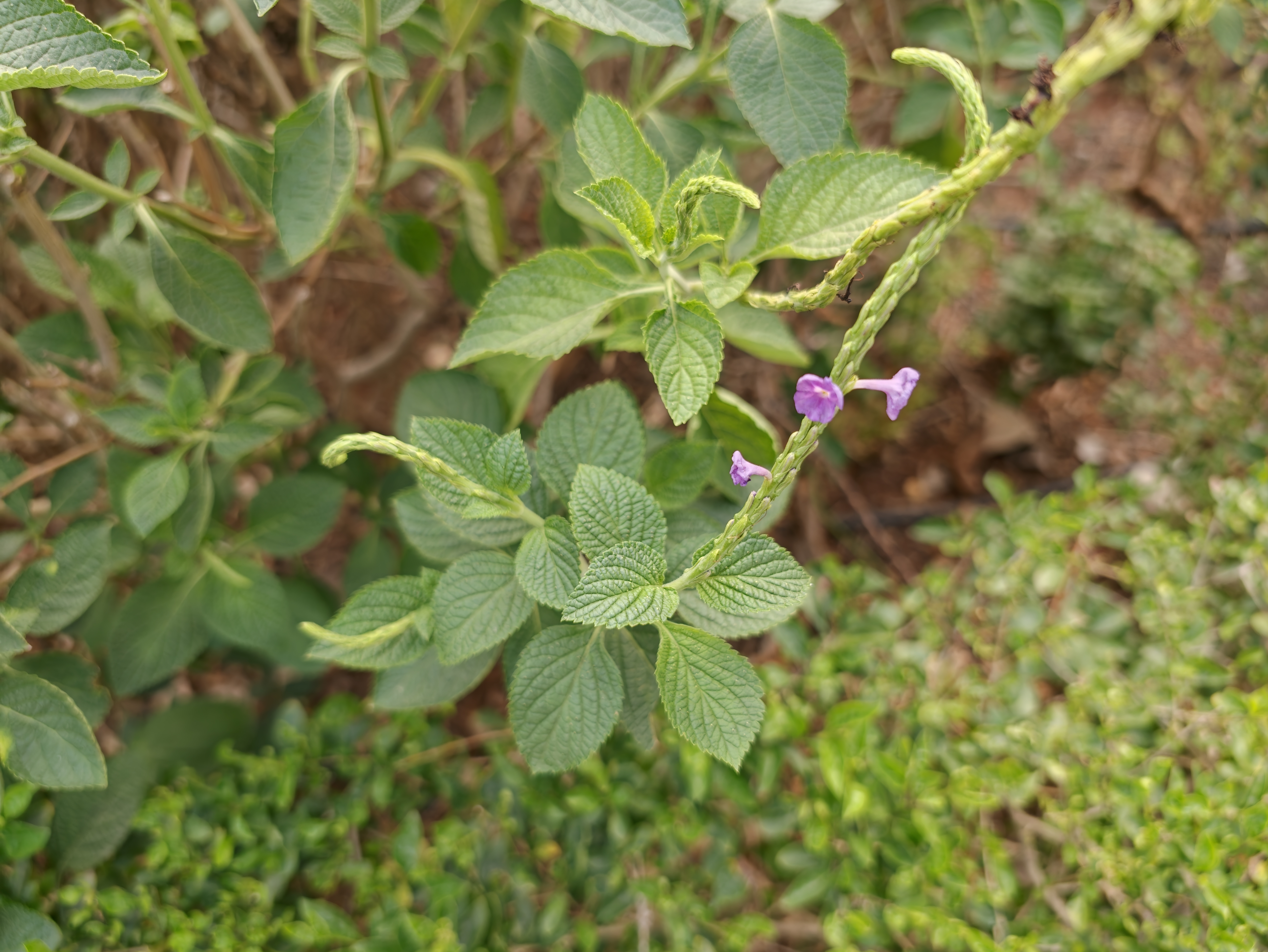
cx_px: 634
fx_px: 843
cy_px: 476
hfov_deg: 73.9
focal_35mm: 23
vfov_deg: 58.9
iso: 200
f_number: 1.5
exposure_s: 1/124
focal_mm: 7.73
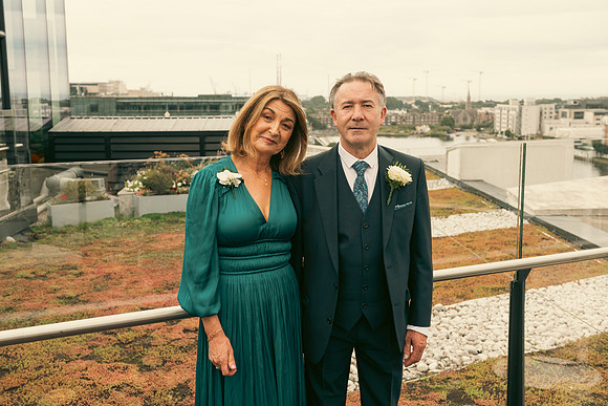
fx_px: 743
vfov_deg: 30.5
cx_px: 304
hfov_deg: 44.5
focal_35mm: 44
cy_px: 203
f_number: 6.3
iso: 320
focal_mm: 44
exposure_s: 1/250
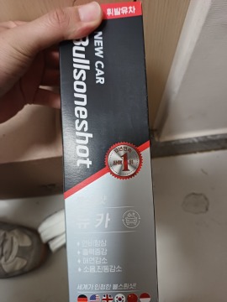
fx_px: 201
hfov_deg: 58.9
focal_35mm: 23
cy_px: 151
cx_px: 114
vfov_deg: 73.9
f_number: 1.8
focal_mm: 5.06
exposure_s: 1/20
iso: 640
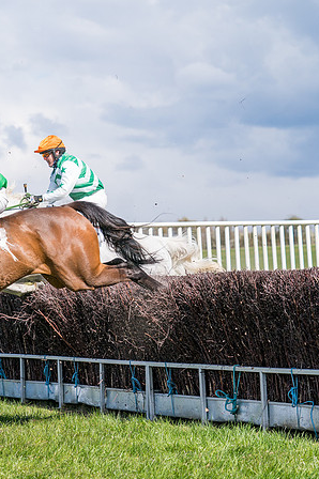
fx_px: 1864
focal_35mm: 140
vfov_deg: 14.7
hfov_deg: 9.7
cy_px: 245
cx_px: 22
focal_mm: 86
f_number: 4
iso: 200
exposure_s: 1/1600
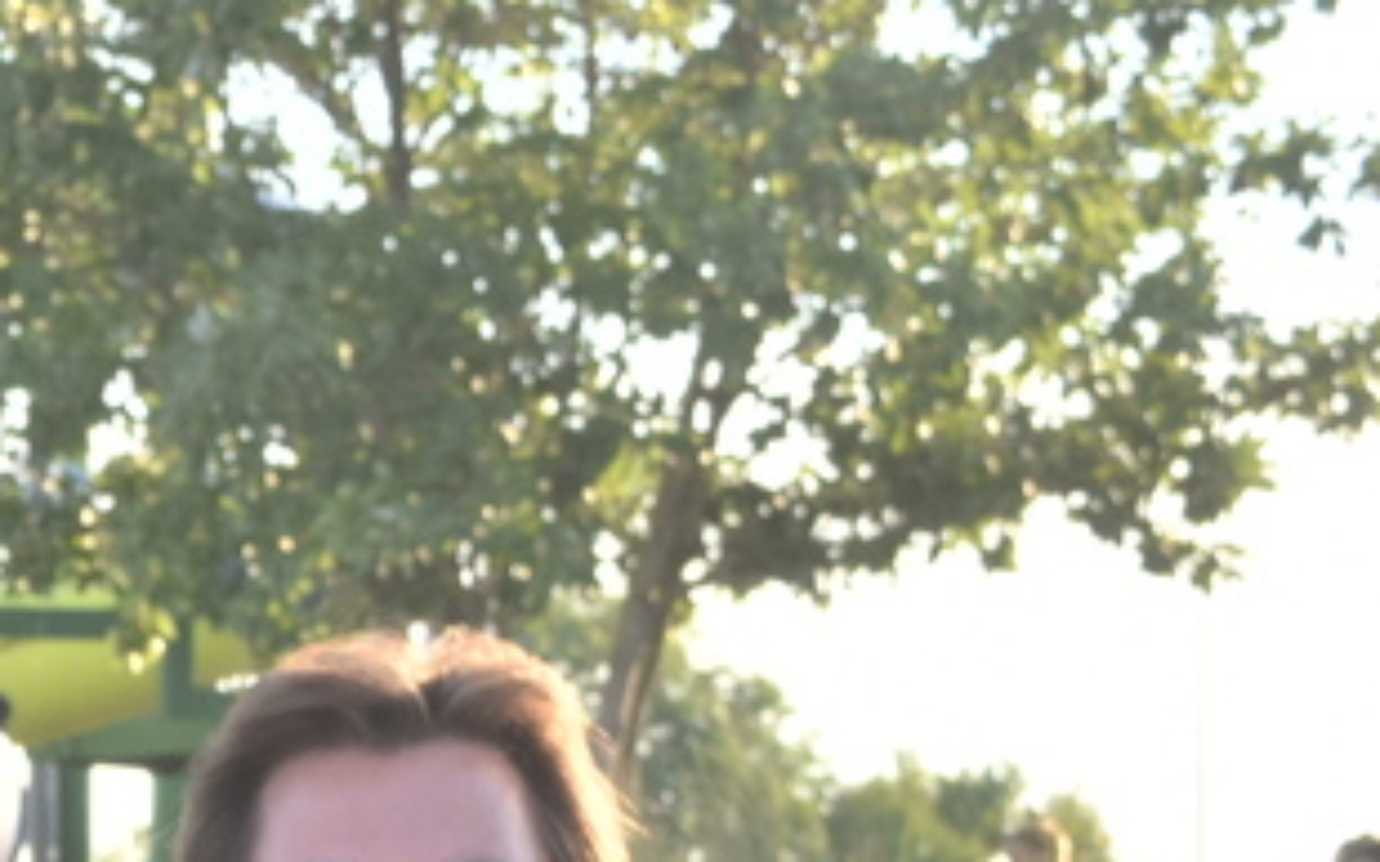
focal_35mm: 172
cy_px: 1521
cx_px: -875
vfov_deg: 7.4
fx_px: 6468
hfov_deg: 11.5
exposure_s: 1/250
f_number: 8
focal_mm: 34
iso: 250
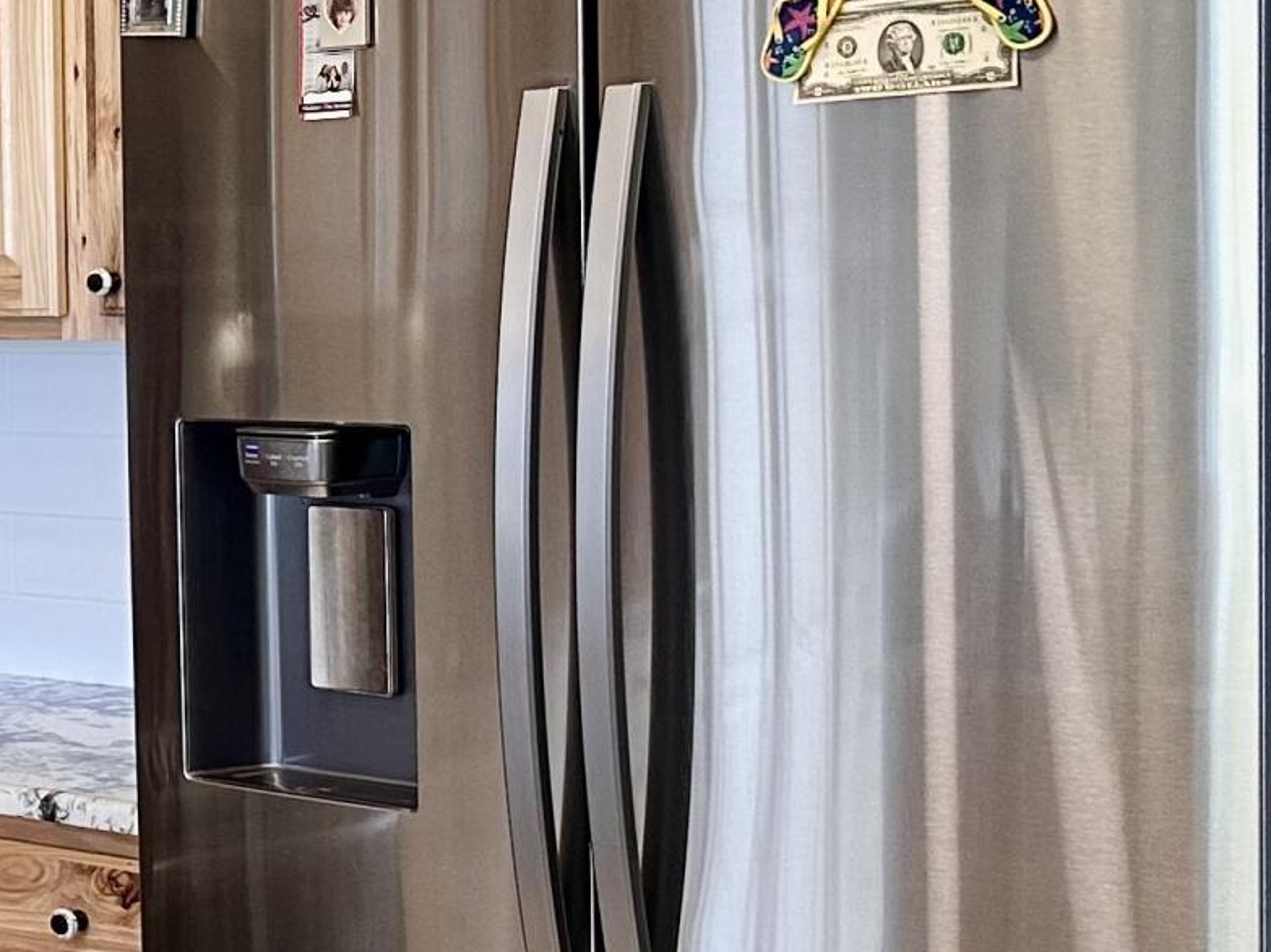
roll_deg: +2.2
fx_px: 3377
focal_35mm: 92
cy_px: 454
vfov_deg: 16.1
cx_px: -938
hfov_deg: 17.7
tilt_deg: -3.8
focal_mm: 6.86
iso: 200
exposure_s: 1/120
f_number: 1.78
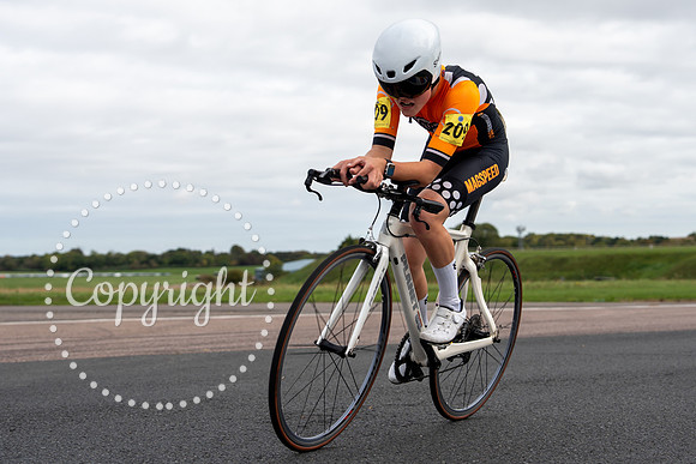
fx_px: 1342
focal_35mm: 69
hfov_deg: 29.1
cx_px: 381
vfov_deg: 19.6
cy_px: 215
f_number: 3.5
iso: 100
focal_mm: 47
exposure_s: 1/1000
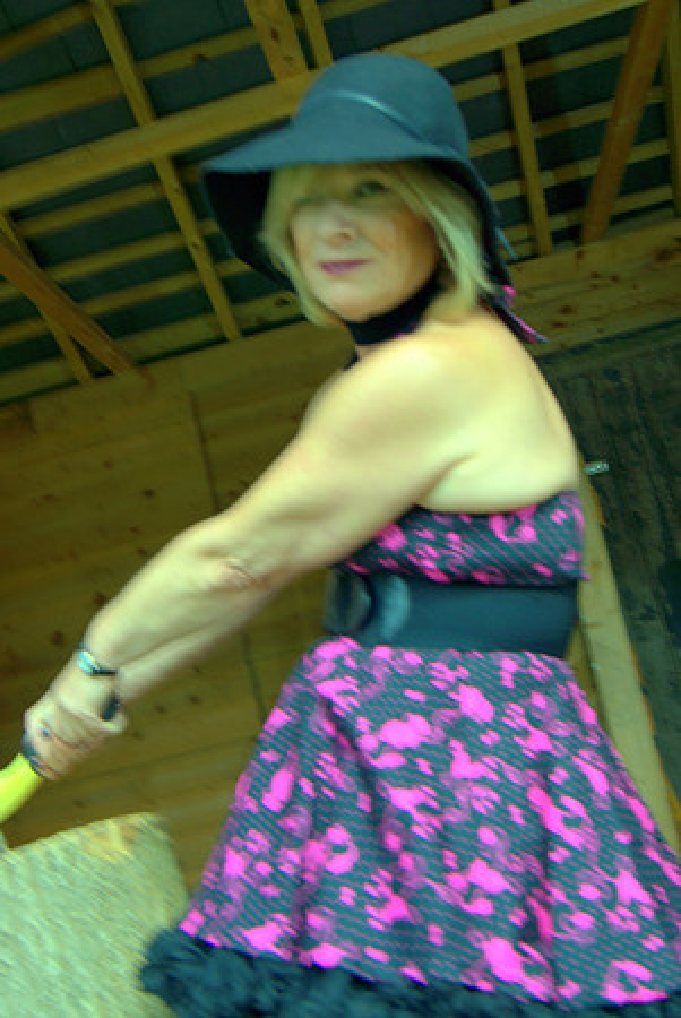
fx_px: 1189
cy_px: 509
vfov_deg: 46.4
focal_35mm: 42
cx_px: 340
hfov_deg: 32.0
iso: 100
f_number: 4.5
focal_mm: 28
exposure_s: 1/200
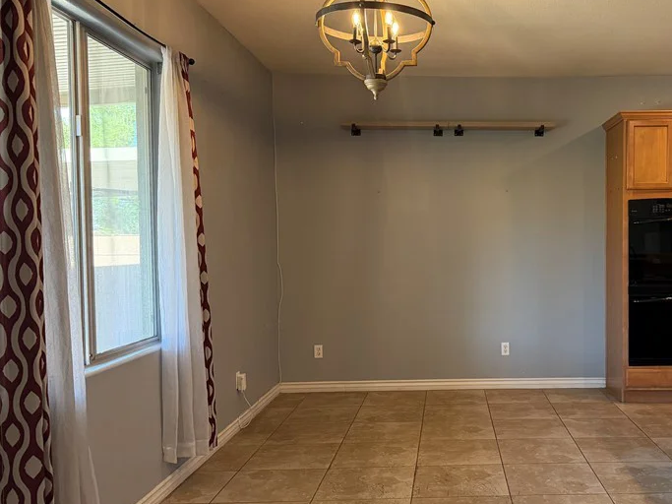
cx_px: 472
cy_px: 263
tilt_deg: -2.7
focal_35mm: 36
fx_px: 699
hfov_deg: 50.0
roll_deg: +0.9
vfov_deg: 39.6
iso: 400
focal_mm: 6.76
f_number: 1.78
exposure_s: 1/120
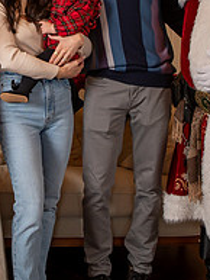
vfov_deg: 22.9
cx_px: 46
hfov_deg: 17.5
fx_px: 679
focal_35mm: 84
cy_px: 56
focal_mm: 24
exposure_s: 1/200
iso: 1000
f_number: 4.5
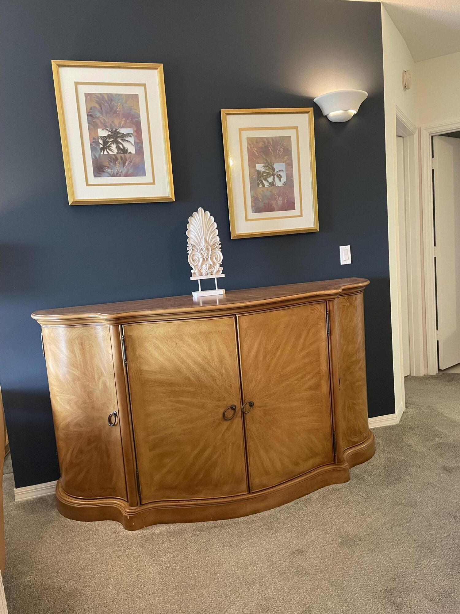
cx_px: 230
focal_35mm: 26
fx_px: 461
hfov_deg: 53.1
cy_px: 307
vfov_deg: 67.3
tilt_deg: -7.9
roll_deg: +5.2
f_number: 1.6
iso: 400
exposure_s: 1/60
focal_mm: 4.2
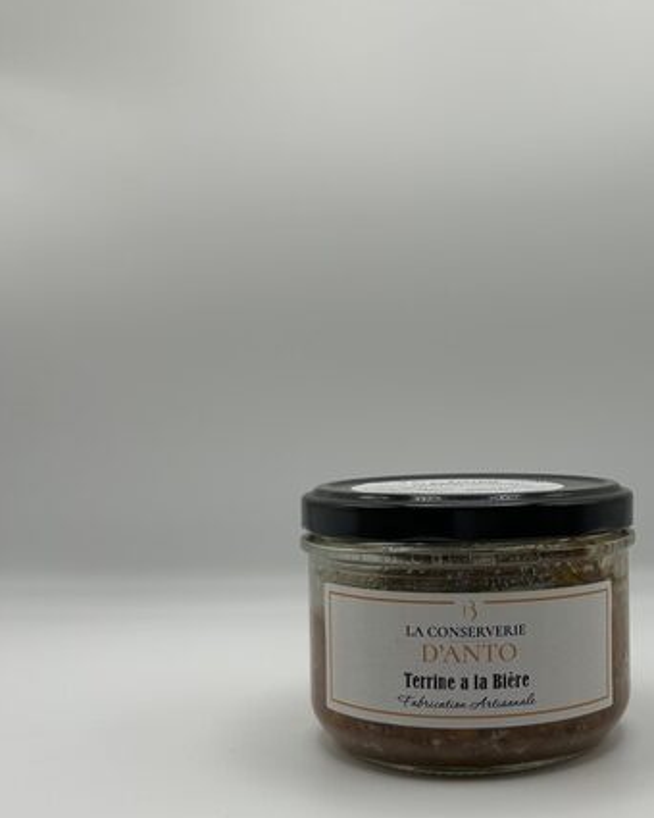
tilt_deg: -3.7
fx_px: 1040
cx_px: 502
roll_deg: +0.0
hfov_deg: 34.1
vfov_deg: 42.8
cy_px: 468
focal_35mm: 43
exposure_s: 1/840
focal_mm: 5.7
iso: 50
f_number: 1.5
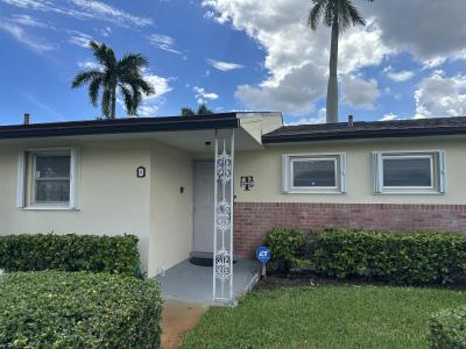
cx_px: 233
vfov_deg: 56.8
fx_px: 323
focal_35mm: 24
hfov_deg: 71.6
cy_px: 174
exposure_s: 1/3861
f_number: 1.78
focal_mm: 6.86
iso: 80
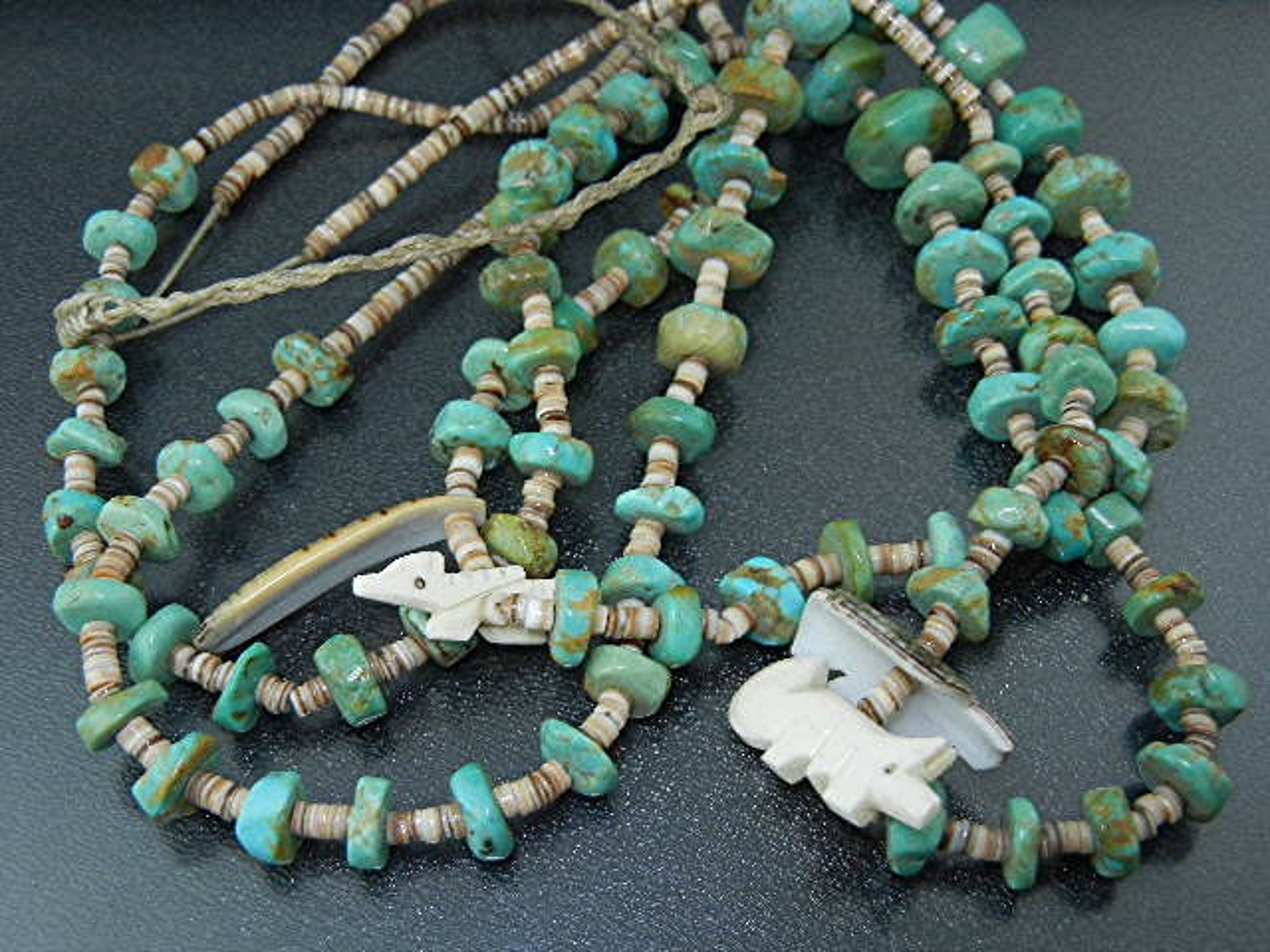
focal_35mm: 45
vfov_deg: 32.2
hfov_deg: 42.1
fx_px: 1651
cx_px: 635
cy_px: 476
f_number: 3.8
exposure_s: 1/31.7
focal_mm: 8.1
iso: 200
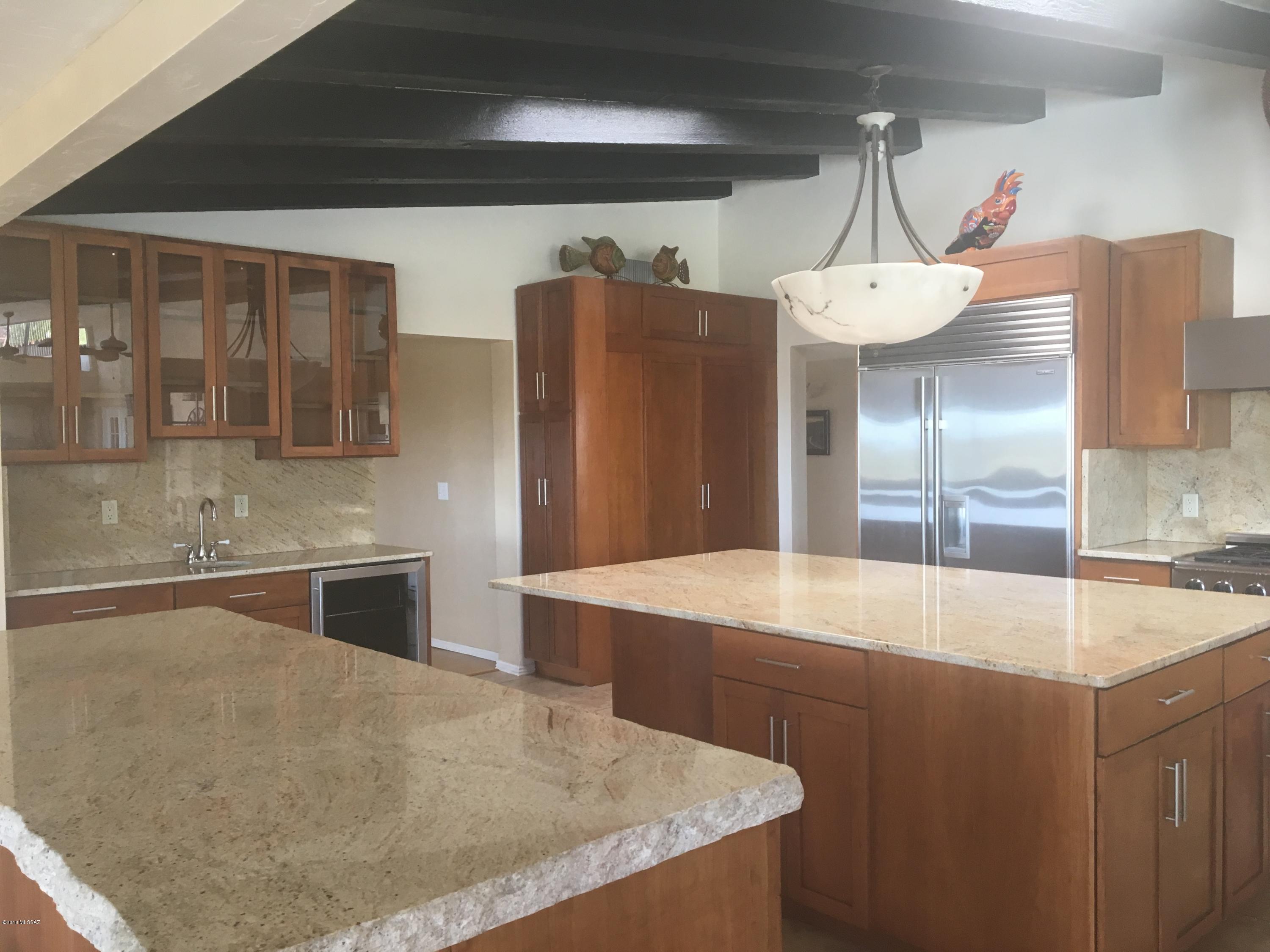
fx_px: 1064
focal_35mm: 29
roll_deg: +1.3
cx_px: 635
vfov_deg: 48.2
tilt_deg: -2.3
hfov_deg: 61.7
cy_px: 476
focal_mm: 4.15
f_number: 2.2
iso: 64
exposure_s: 1/30
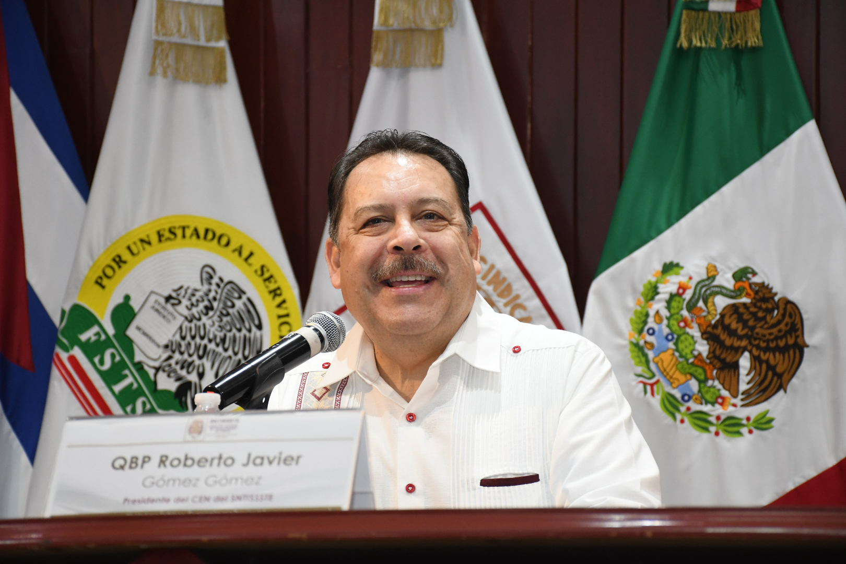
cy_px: 282
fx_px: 2820
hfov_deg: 17.1
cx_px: 423
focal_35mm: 120
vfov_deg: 11.4
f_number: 6.3
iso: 2000
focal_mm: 80
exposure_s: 1/100
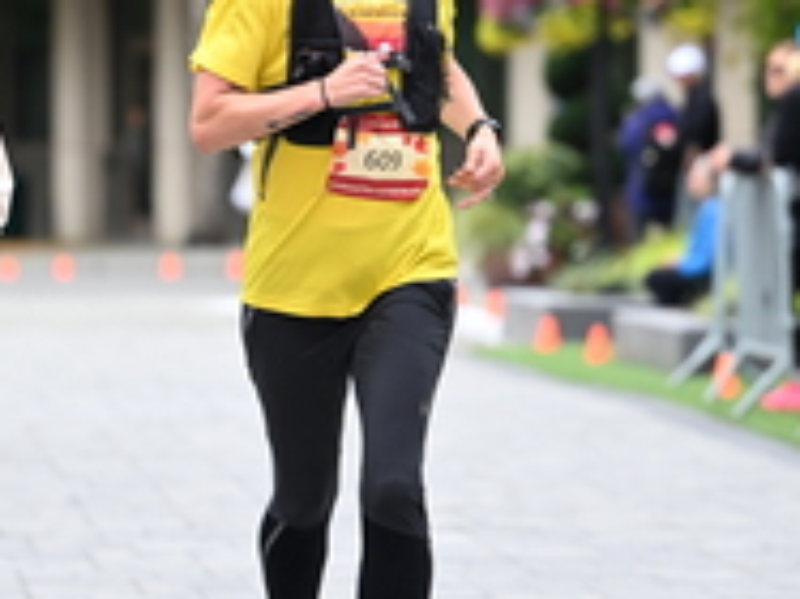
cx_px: 250
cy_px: 77
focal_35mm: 340
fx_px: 7853
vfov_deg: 4.4
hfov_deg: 5.8
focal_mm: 120
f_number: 2.8
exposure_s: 1/2000
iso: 640
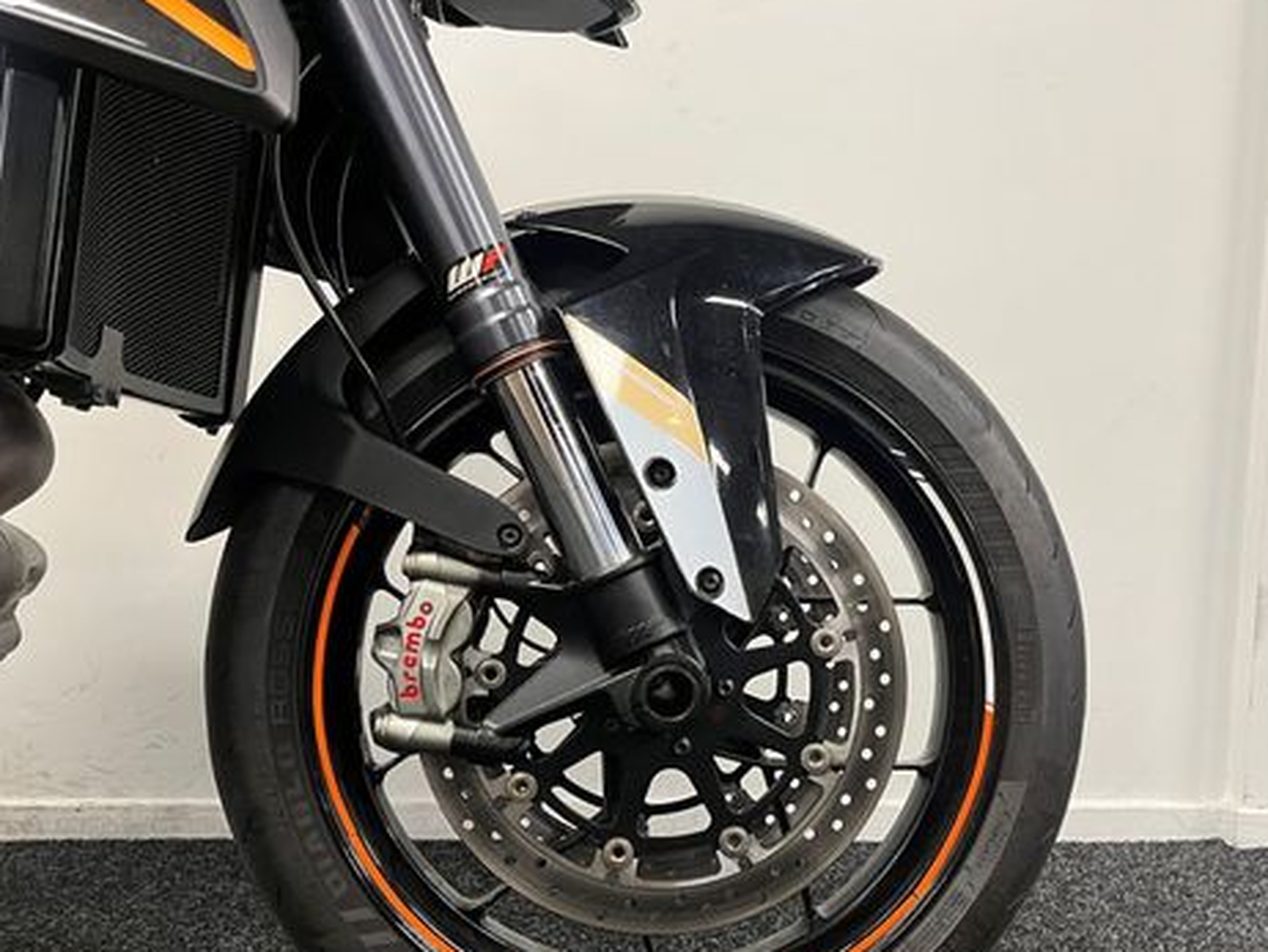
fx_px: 1319
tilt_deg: -7.5
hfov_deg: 51.3
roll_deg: -0.1
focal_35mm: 36
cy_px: 639
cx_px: 650
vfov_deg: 39.2
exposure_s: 1/50
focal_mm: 5.1
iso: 160
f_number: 1.6
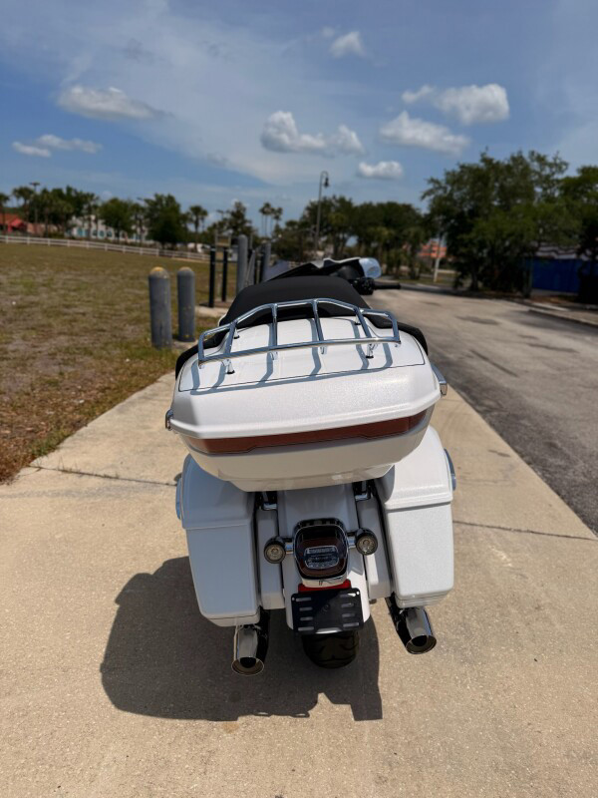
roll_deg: -3.5
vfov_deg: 71.6
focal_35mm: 24
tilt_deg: -13.2
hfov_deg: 56.8
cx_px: 299
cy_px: 399
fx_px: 553
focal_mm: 6.76
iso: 64
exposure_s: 1/14286
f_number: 1.78
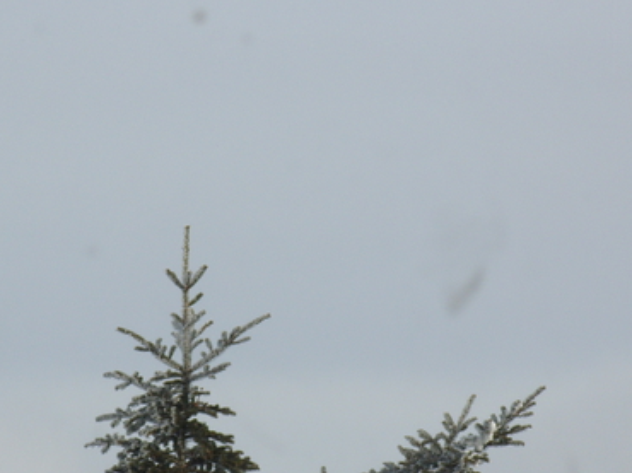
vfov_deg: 4.9
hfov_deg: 6.5
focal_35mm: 303
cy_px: 304
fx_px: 5528
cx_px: 273
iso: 80
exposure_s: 1/500
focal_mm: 39
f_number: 6.4
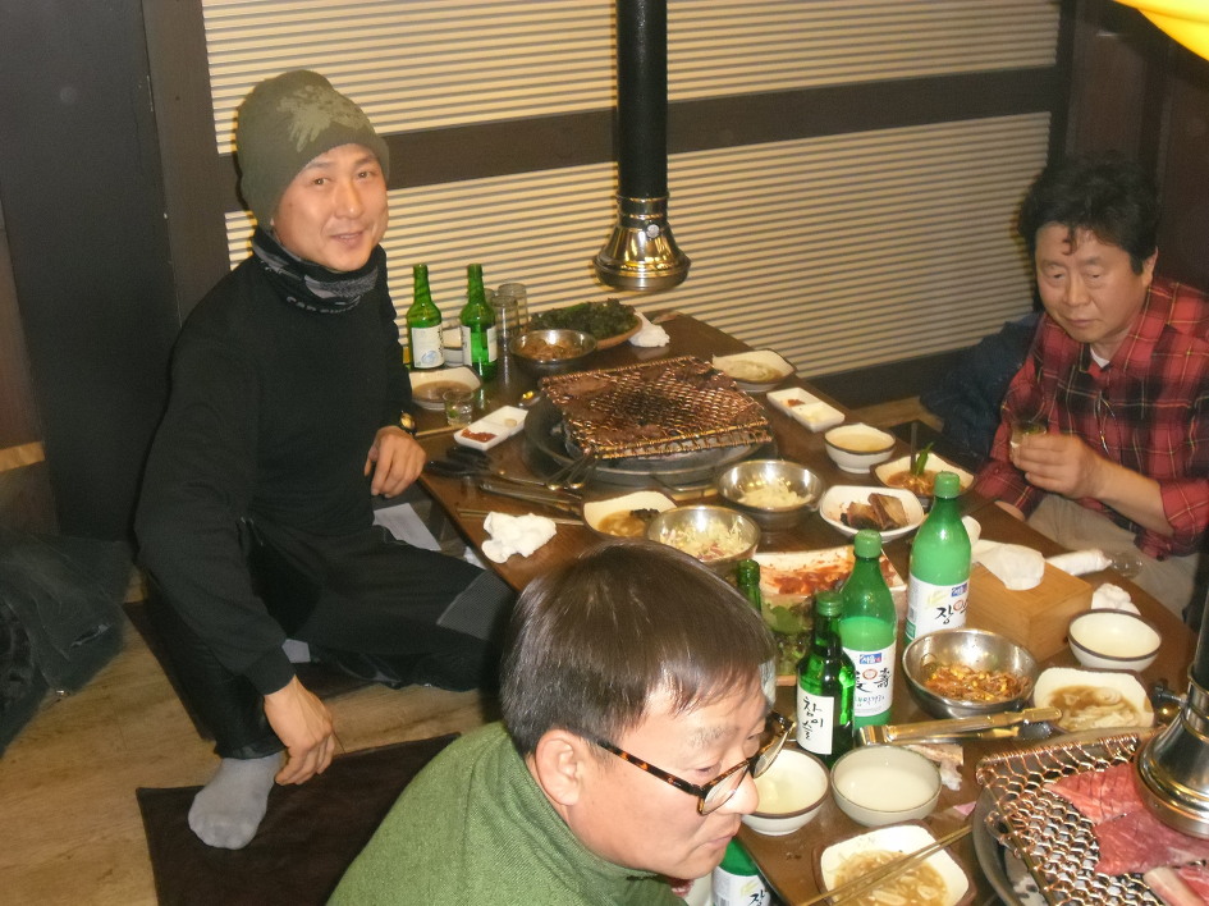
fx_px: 1536
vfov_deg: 32.9
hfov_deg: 43.0
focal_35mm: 44
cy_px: 453
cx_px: 604
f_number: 4.5
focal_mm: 7.8
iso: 400
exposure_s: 1/45
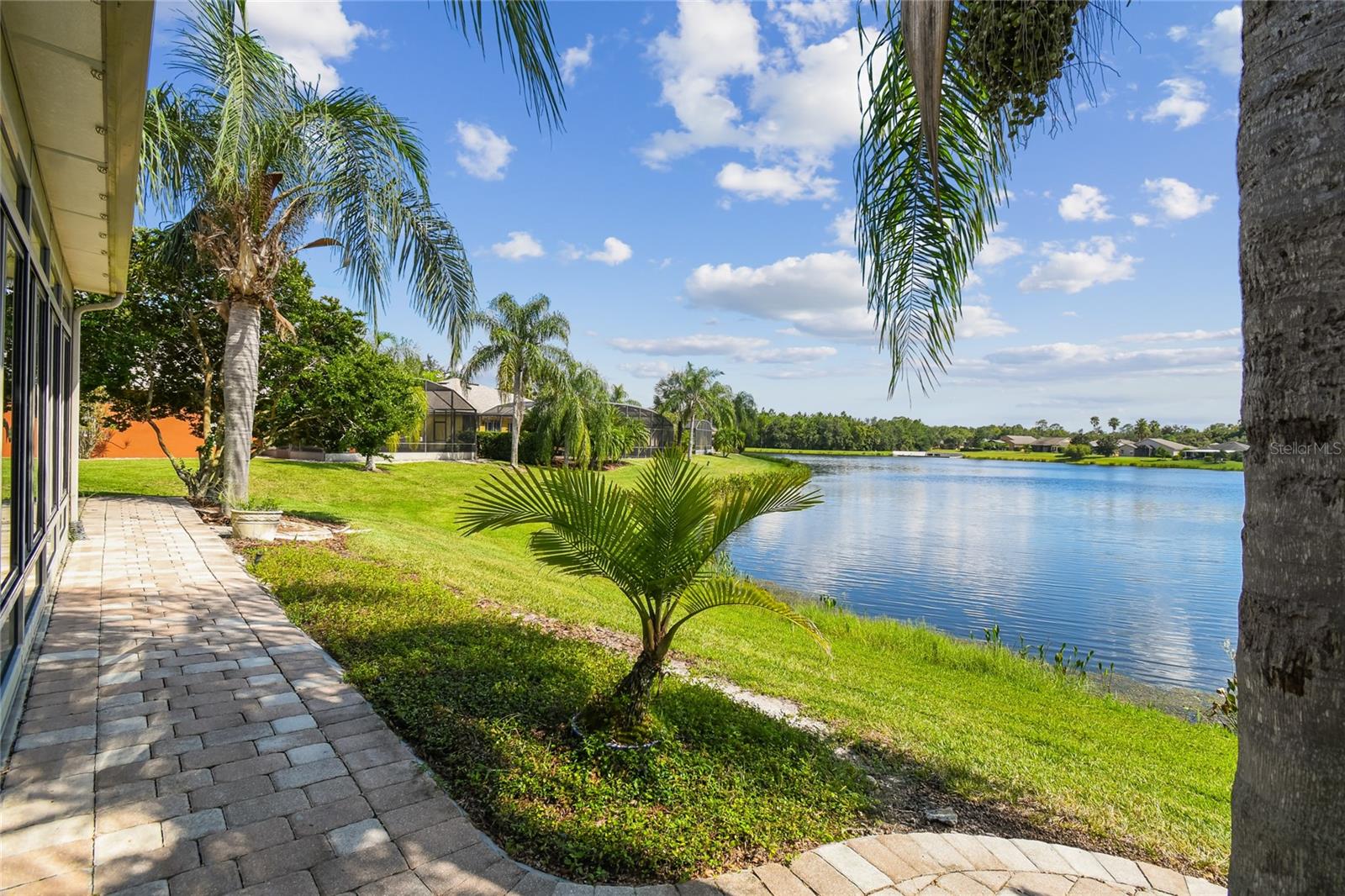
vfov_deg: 77.3
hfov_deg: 100.4
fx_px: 560
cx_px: 672
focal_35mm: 15
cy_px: 448
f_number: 7.1
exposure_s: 1/200
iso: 100
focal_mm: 10
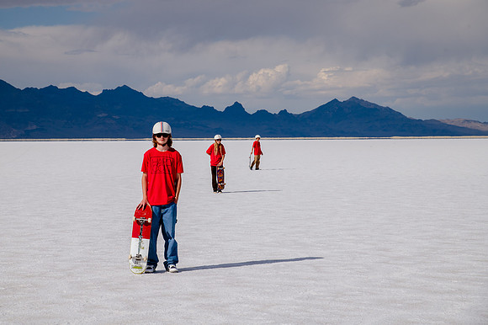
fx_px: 1313
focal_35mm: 97
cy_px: 140
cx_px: 210
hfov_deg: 21.0
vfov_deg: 14.1
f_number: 10
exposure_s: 1/1250
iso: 250
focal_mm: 85
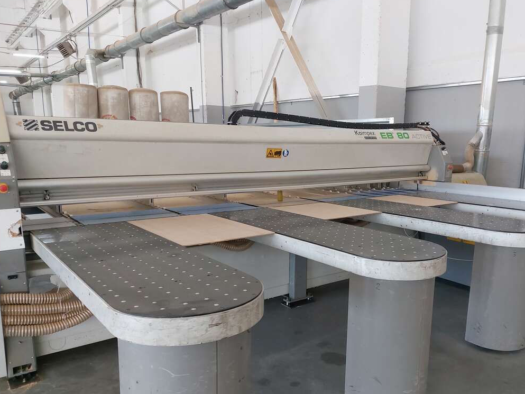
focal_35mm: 29
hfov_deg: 61.2
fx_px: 440
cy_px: 230
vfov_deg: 48.0
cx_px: 310
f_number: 1.8
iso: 250
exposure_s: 1/100
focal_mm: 5.23
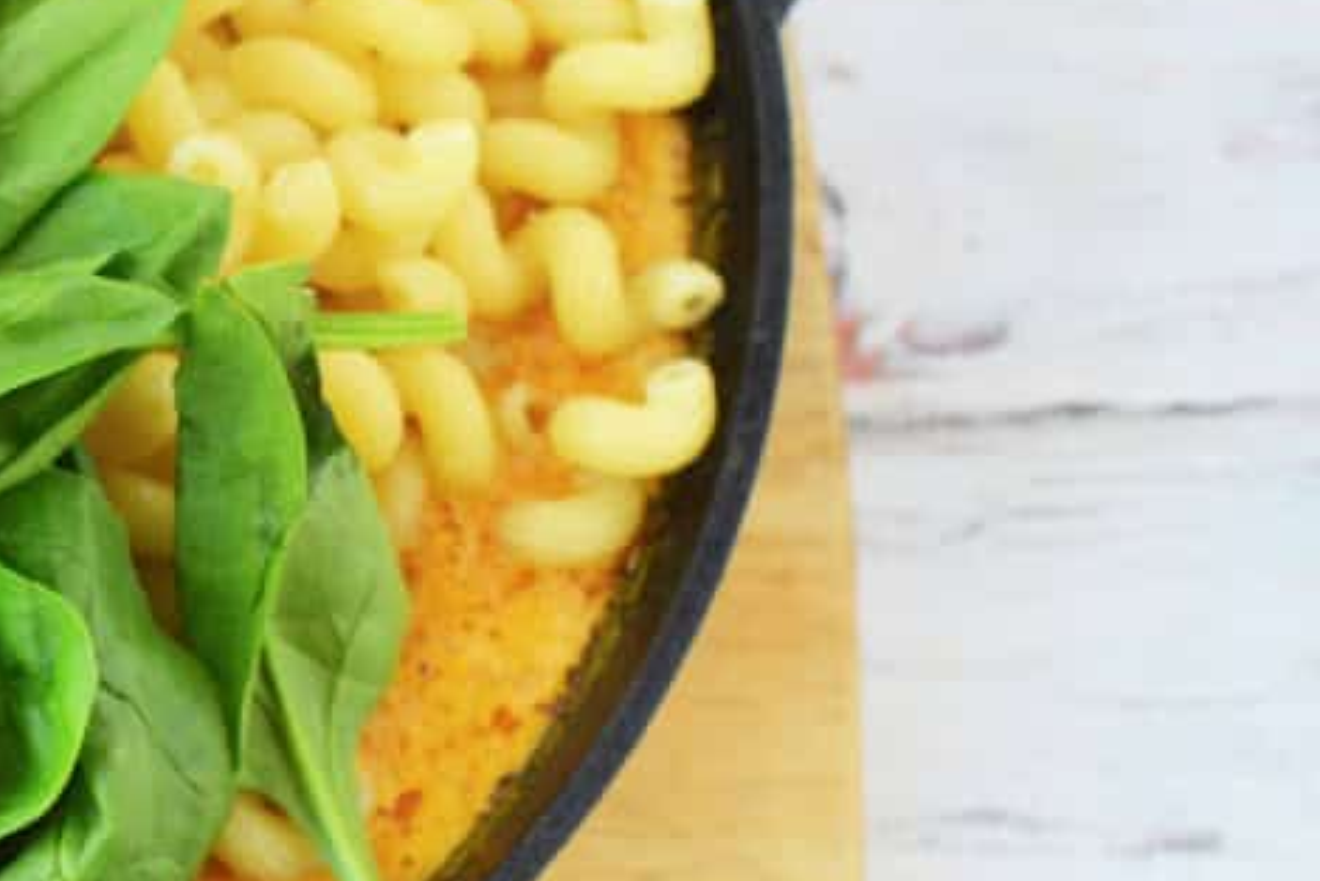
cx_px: -186
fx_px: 4925
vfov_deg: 10.2
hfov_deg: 14.8
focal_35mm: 134
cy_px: 141
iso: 800
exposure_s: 1/50
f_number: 4
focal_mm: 35
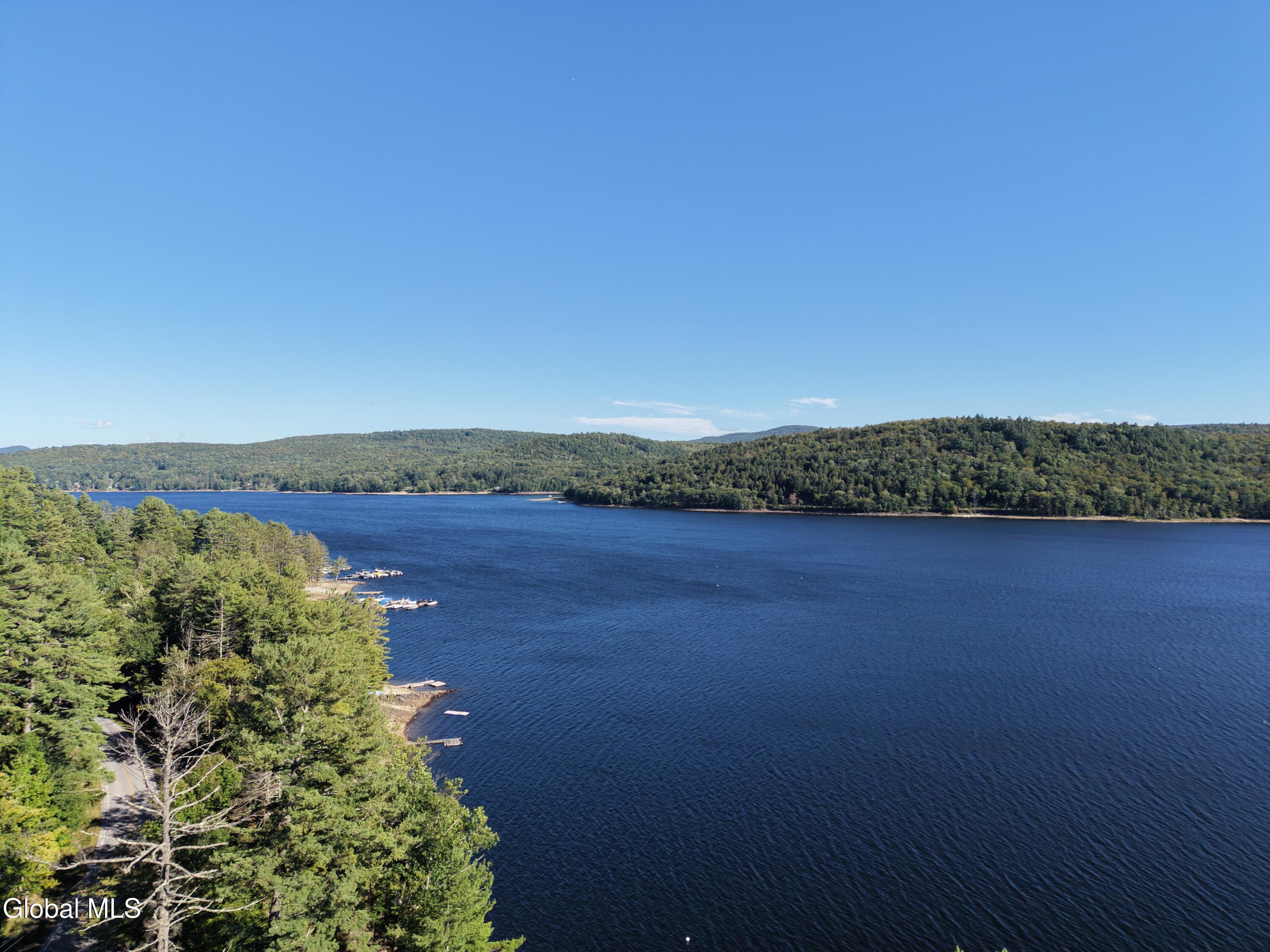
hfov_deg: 71.6
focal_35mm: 24
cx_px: 635
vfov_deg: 56.8
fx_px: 881
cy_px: 476
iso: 290
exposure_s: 1/4000
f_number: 1.8
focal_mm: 8.67
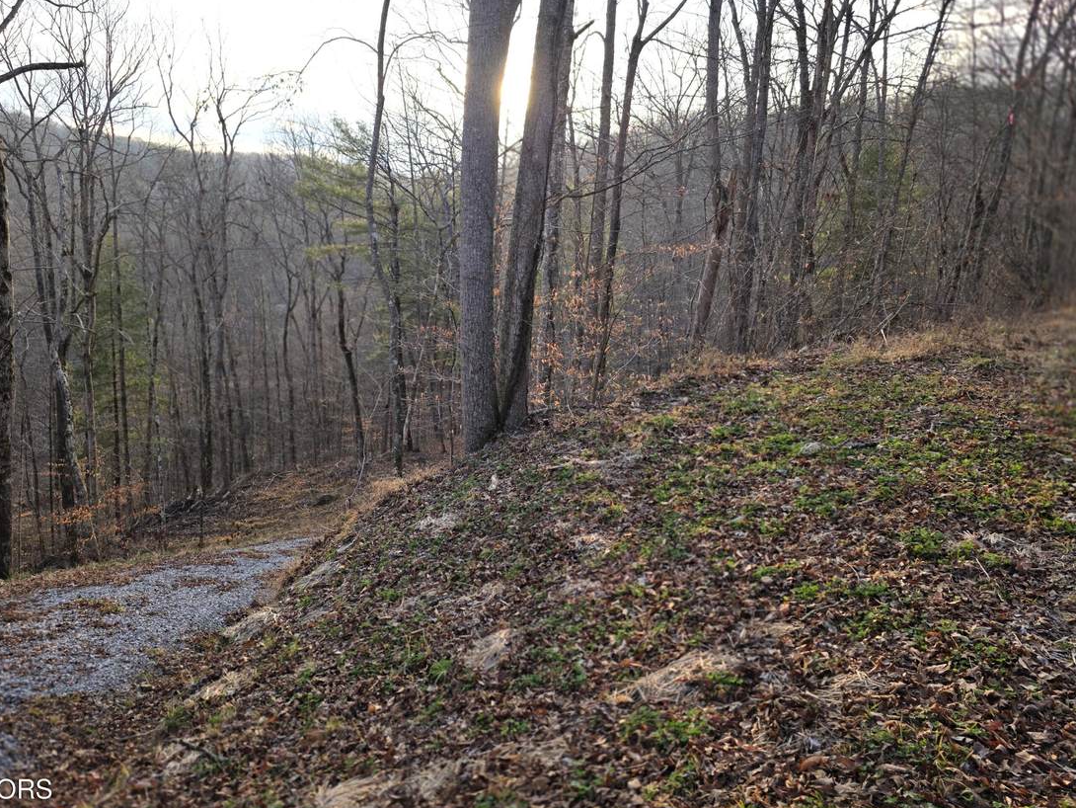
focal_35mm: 27
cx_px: 484
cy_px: 359
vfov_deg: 51.3
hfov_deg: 65.2
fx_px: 839
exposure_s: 1/3972
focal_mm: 6.3
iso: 80
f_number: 1.7
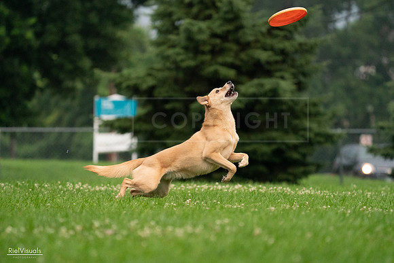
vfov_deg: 4.5
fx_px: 3332
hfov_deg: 6.8
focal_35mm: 304
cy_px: 131
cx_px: 203
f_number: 5.6
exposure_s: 1/1600
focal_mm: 289
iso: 6400
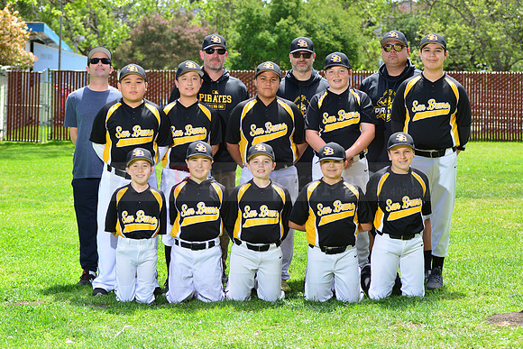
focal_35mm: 95
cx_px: 262
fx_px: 1380
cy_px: 174
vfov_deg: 14.4
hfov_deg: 21.5
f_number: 8
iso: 200
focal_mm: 95
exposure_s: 1/200
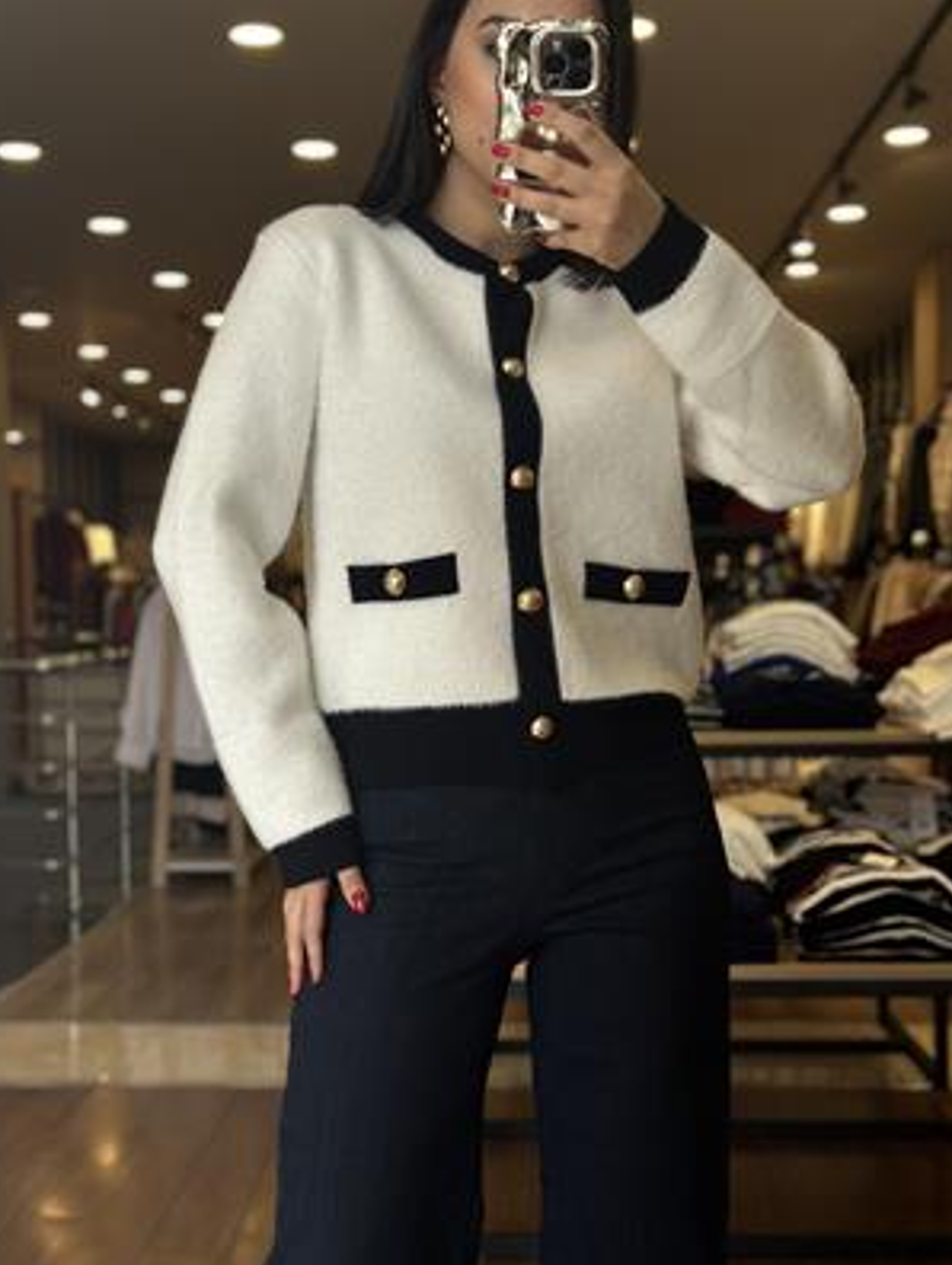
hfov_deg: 29.2
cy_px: 653
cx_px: 476
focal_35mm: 50
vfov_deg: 38.1
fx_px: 1830
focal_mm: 6.86
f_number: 1.78
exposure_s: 1/179
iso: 80
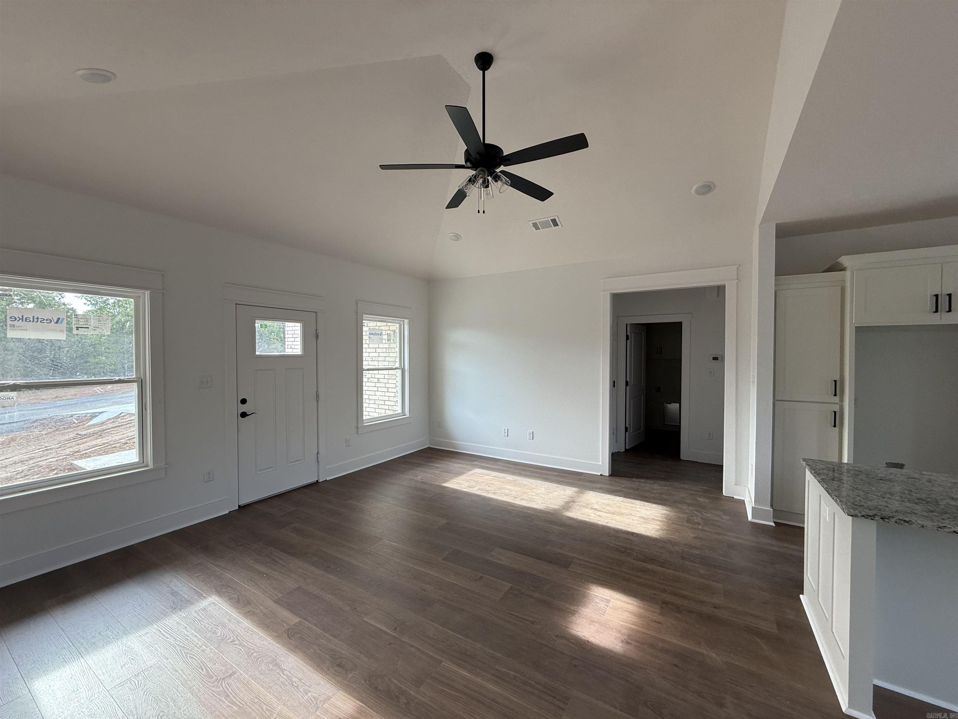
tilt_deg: -1.0
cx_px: 479
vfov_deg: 85.7
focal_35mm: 14
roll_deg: +0.0
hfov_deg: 102.1
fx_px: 387
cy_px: 360
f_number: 2.2
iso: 100
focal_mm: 2.22
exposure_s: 1/99
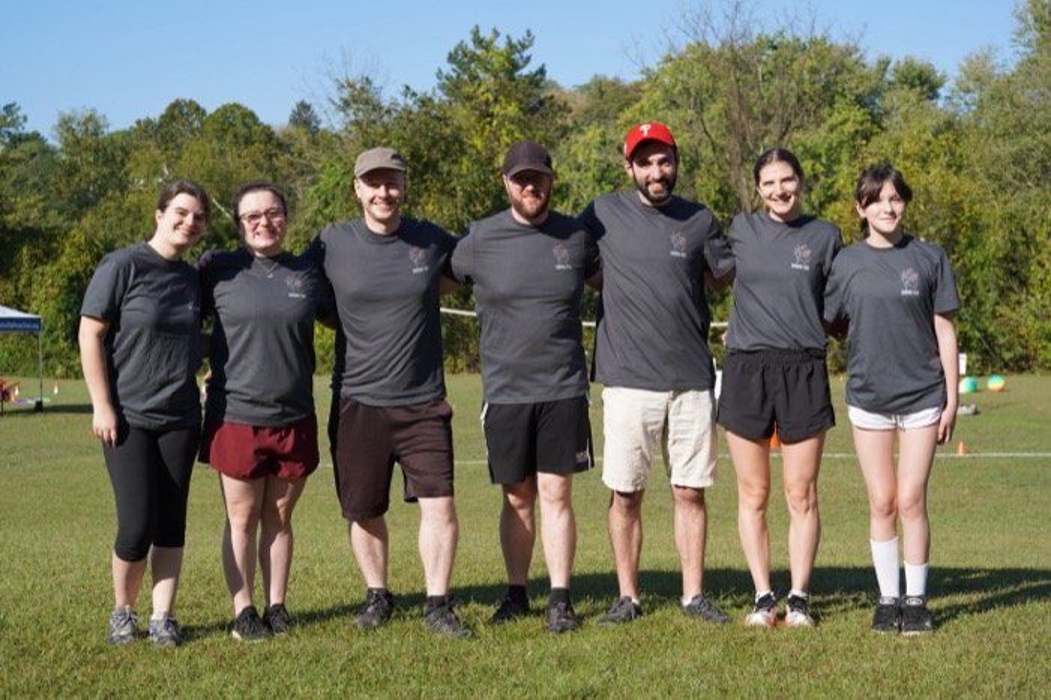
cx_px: 526
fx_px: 1605
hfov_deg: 36.3
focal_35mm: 55
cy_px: 350
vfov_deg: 24.6
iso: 100
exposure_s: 1/400
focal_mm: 55
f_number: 5.6
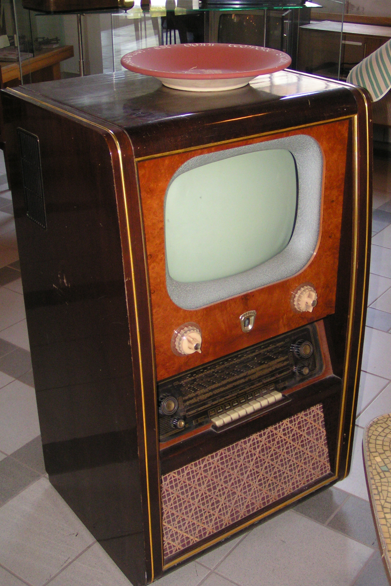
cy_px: 292
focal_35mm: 45
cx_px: 198
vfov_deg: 43.6
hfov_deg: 29.9
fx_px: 733
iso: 200
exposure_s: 1/50
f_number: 2.8
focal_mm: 6.6
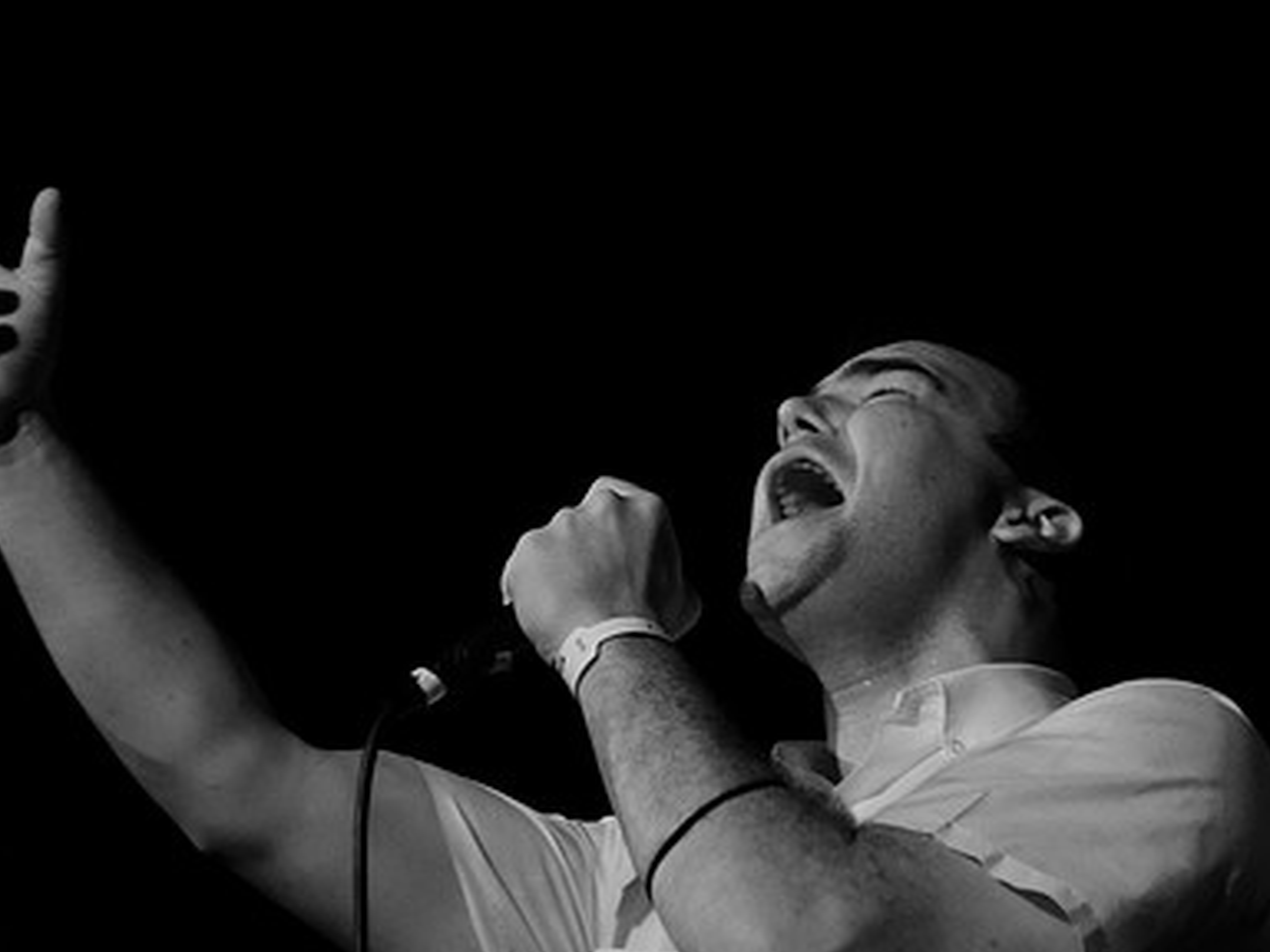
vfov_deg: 9.8
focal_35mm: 152
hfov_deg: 13.0
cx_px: 787
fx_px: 5577
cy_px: 555
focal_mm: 70
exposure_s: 1/100
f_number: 2.8
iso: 1600
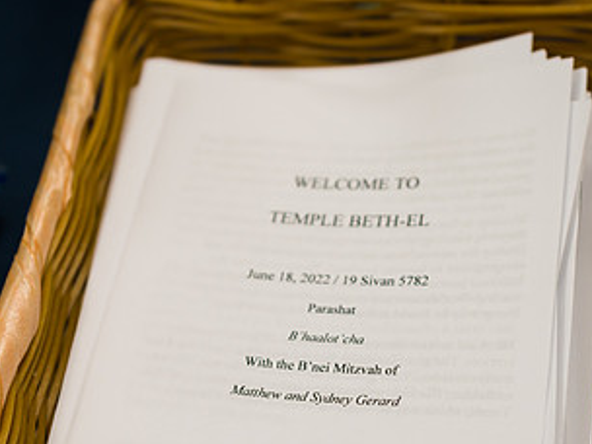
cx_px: 321
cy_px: 354
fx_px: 1317
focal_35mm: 77
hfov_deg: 25.3
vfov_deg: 19.0
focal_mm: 42
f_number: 3.2
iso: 640
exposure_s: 1/200
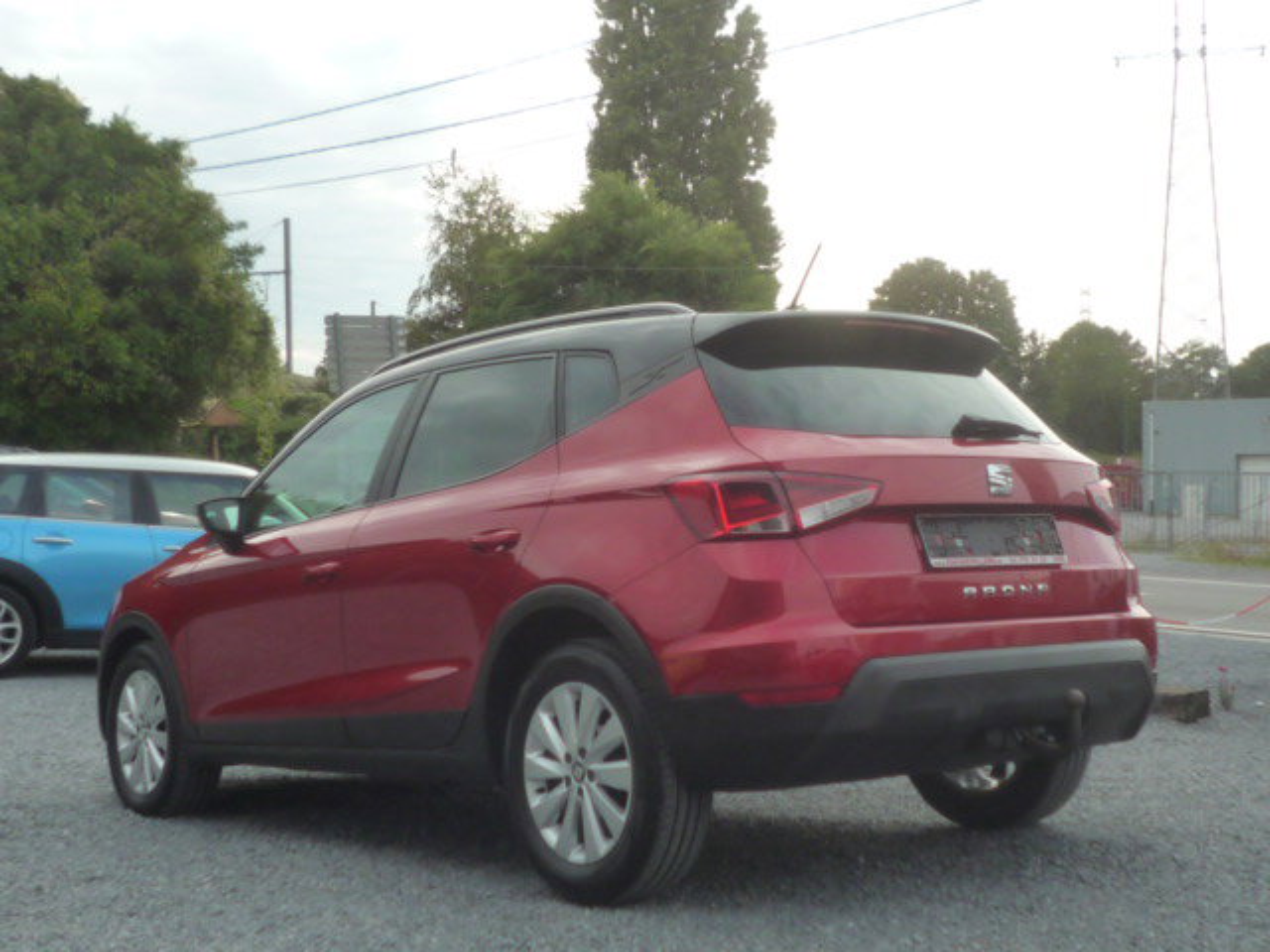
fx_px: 1688
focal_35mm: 46
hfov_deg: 41.2
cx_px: 635
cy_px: 476
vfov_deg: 31.5
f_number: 3.2
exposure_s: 1/500
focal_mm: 4.5
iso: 160
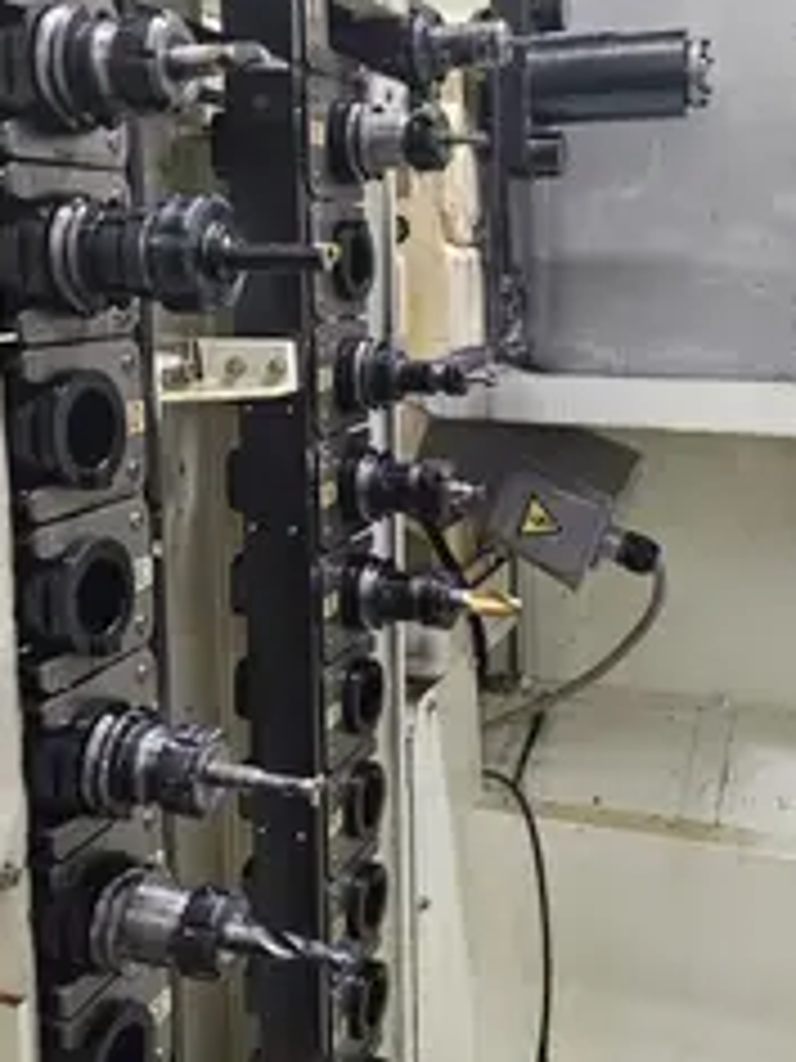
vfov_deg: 47.6
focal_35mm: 39
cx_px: 441
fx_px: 1196
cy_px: 436
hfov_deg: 36.8
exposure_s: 1/40
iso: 500
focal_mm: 6.3
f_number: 1.7
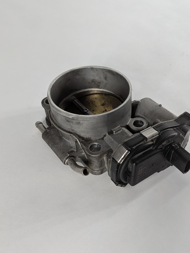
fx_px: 271
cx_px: 108
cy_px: 130
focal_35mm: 37
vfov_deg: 50.1
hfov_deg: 38.6
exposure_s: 1/280
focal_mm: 4.53
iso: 42
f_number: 1.7
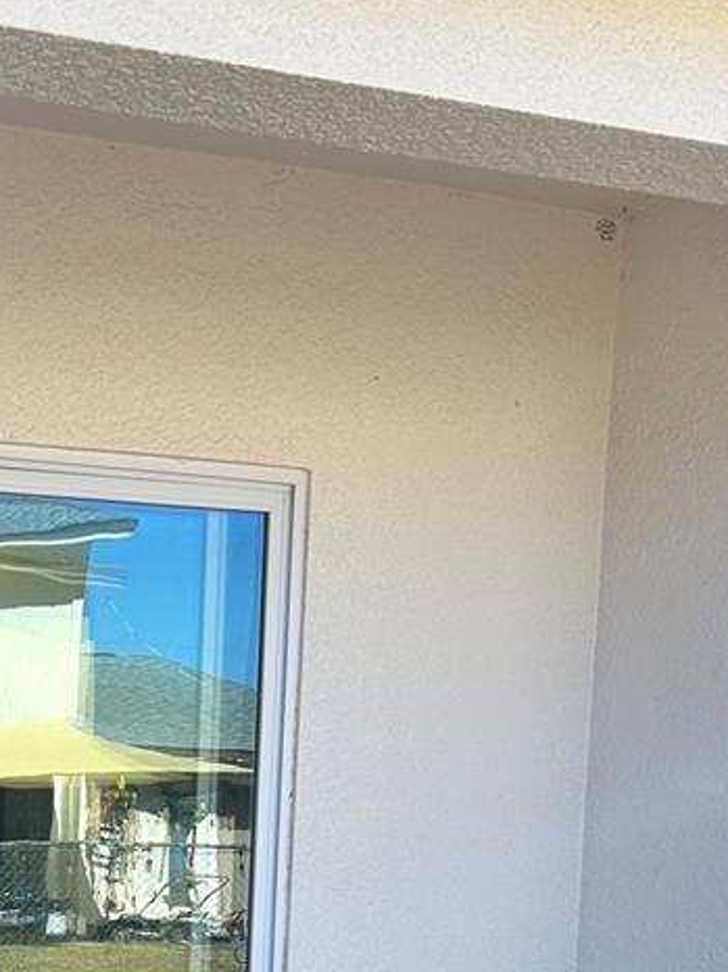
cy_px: 1089
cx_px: -115
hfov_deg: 20.6
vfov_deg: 26.5
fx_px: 1880
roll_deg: -0.8
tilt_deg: -7.8
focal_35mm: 67
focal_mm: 5.7
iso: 50
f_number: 1.5
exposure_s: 1/1183
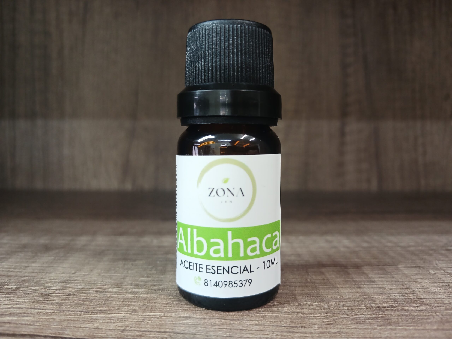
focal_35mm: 27
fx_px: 353
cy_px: 170
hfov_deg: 65.3
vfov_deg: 51.4
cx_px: 226
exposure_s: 1/40
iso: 200
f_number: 1.8
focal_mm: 4
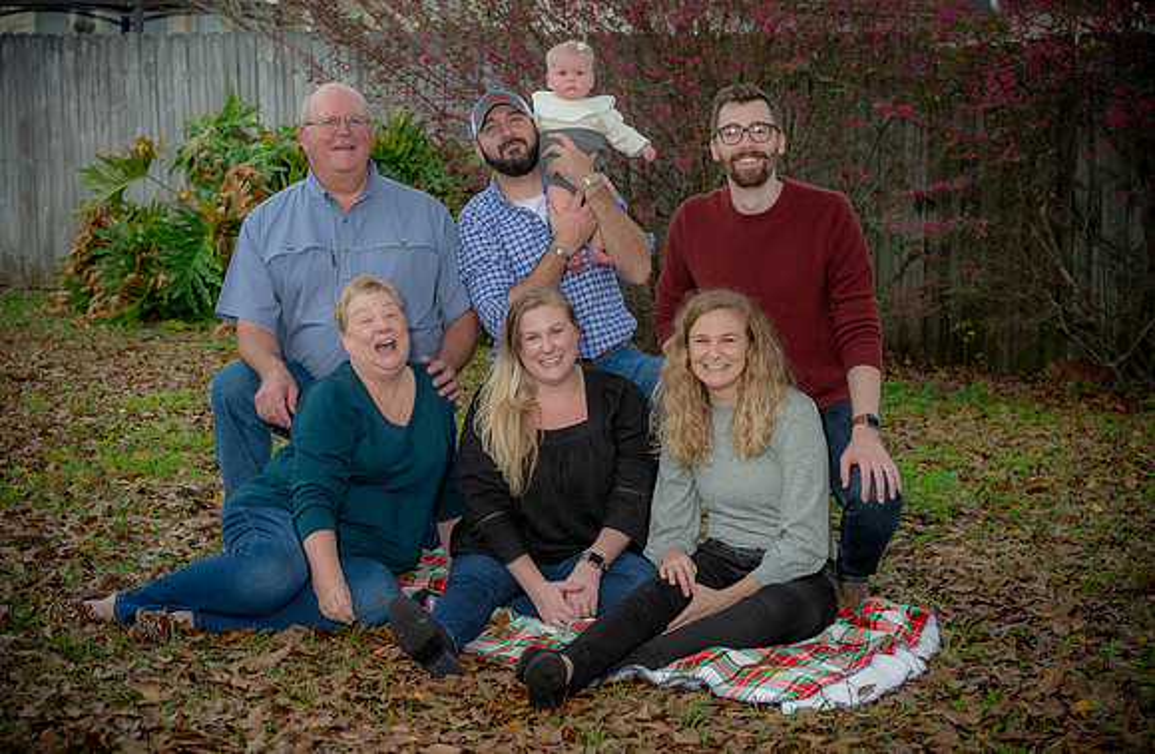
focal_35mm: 71
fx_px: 2249
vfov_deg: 19.0
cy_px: 372
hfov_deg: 28.8
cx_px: 578
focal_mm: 70
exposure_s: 1/200
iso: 160
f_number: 5.6
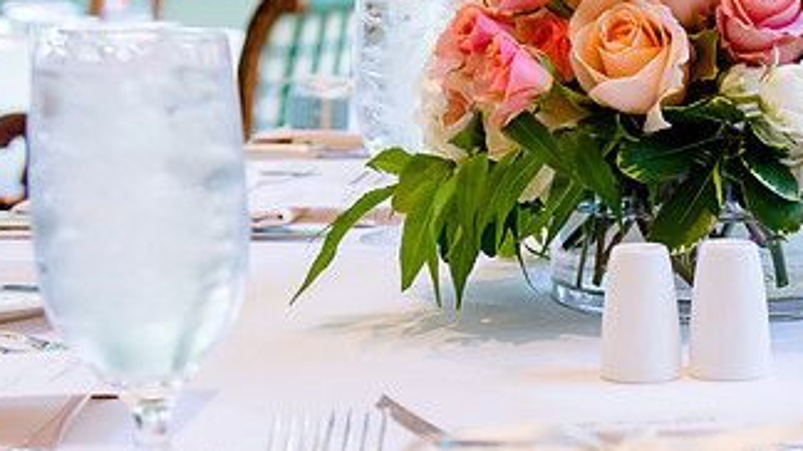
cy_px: 297
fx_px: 2065
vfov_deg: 12.5
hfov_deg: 21.3
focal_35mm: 97
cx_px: 800
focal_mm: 40
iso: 2500
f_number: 5.6
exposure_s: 1/320
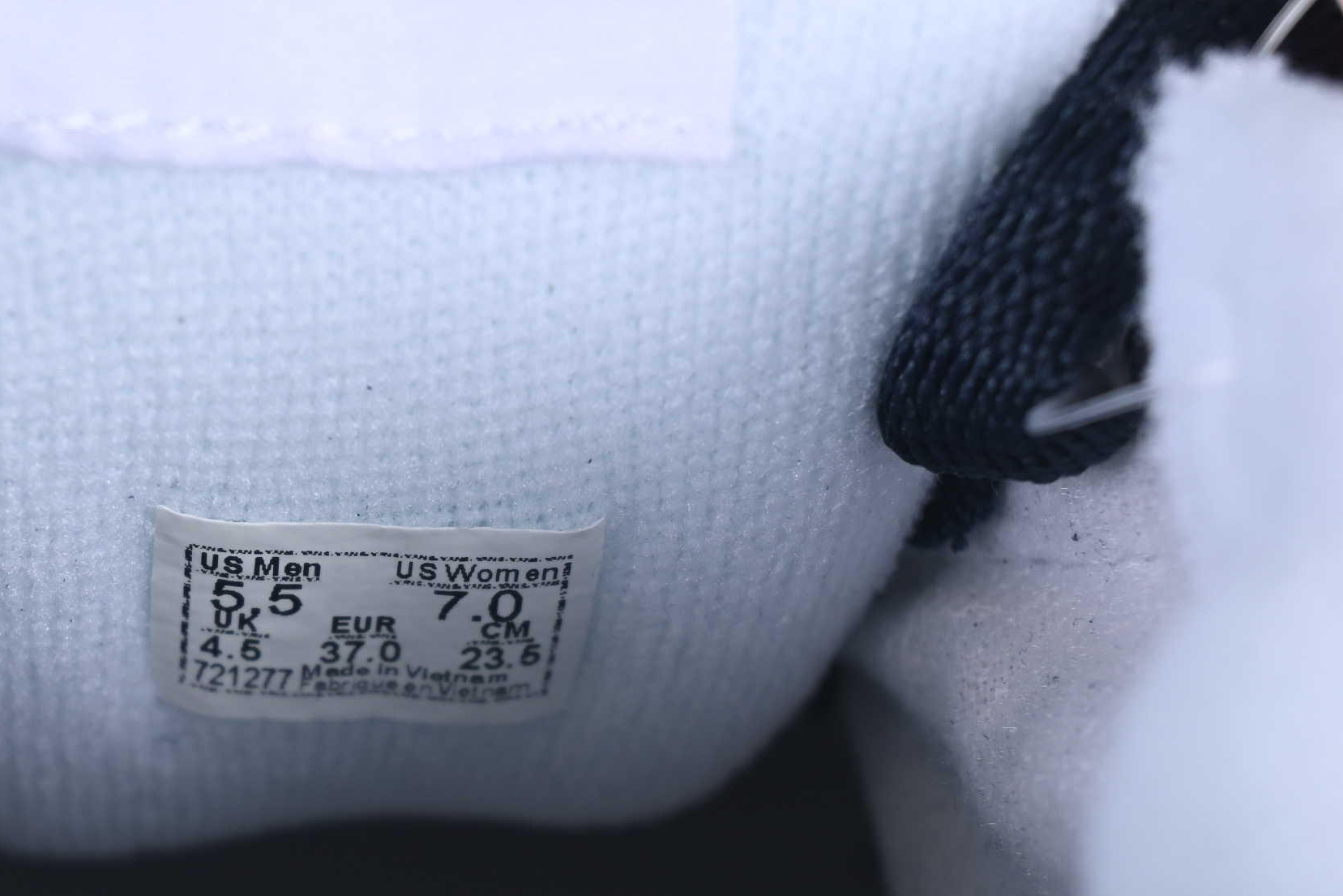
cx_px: 406
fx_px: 4701
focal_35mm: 126
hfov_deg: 16.2
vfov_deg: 10.9
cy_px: 667
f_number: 6.3
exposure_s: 1/50
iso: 160
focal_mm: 50
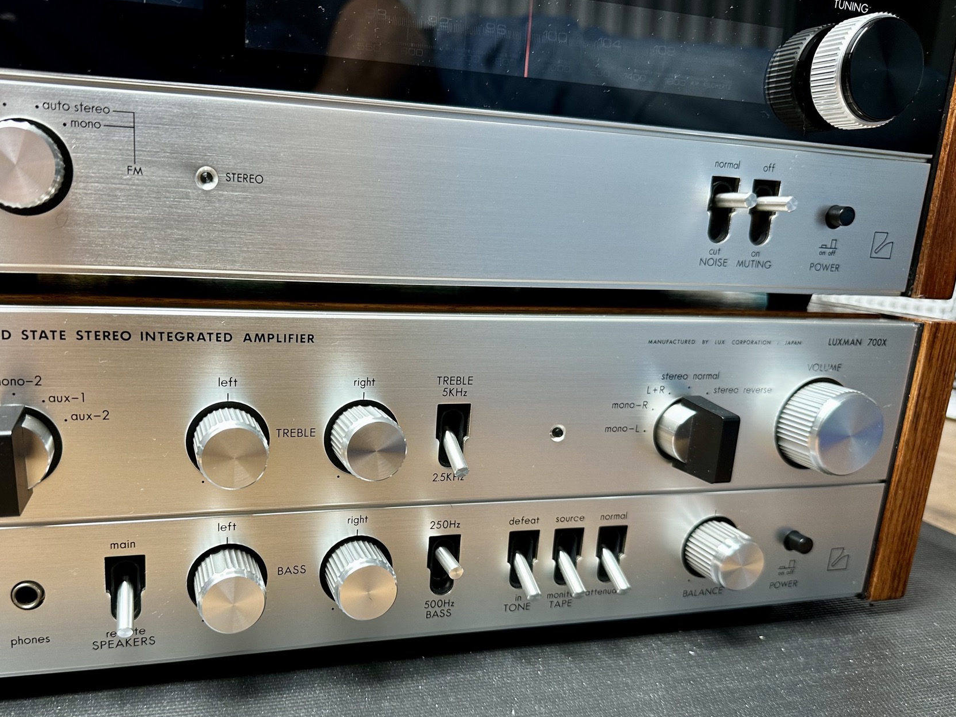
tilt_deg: -14.3
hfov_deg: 61.1
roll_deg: -2.6
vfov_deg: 48.0
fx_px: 801
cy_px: 428
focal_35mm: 29
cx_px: 382
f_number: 1.78
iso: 160
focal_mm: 6.86
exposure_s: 1/50
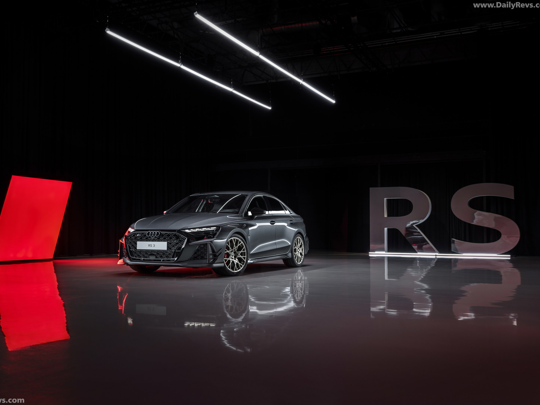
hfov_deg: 50.1
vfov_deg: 38.7
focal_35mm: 37
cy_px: 203
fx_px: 577
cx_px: 248
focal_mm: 34
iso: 160
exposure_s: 1/20
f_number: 5.6
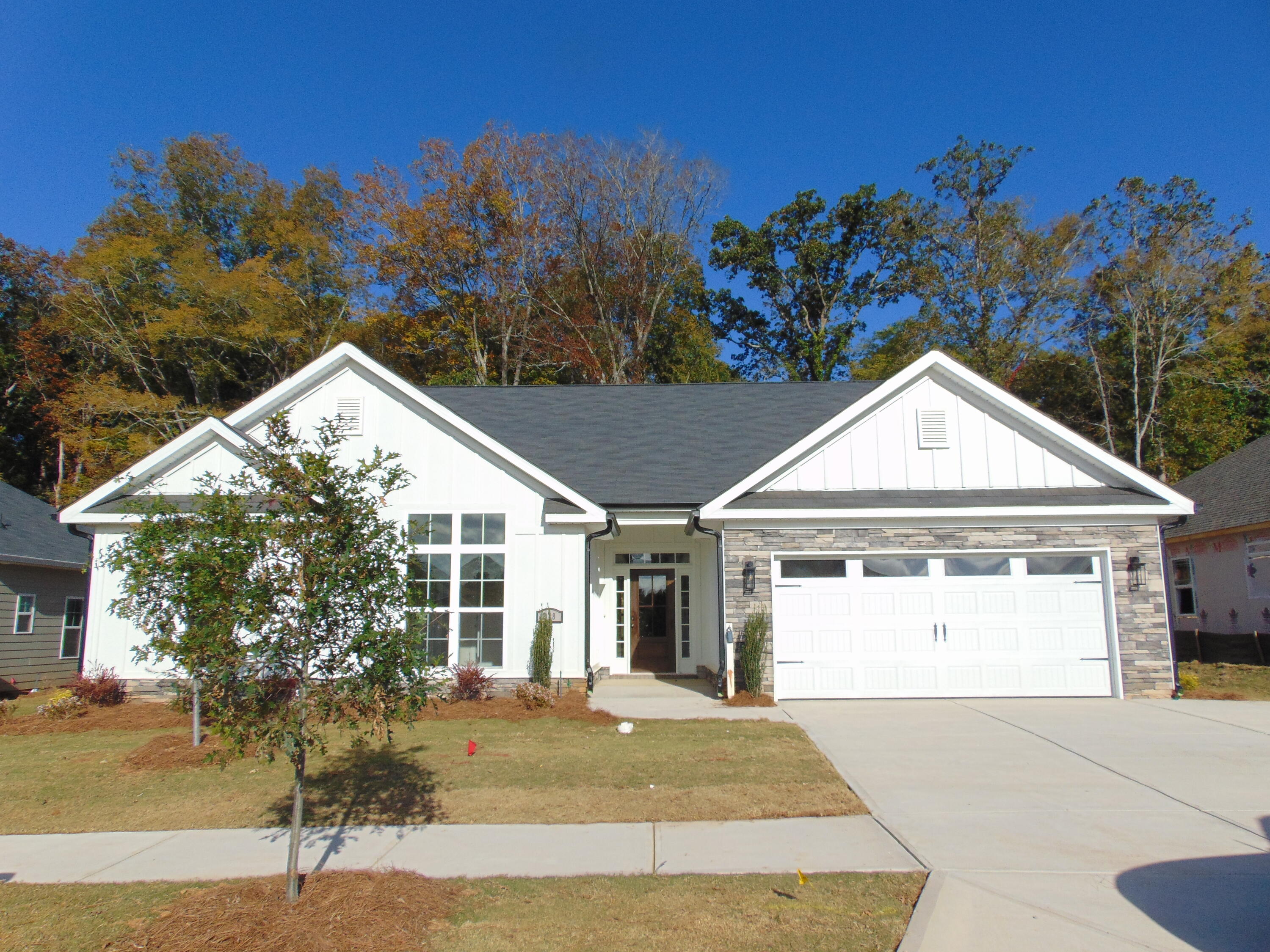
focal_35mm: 25
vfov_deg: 54.9
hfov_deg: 69.4
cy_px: 476
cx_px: 635
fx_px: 917
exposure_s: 1/320
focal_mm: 4.5
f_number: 7.7
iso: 80
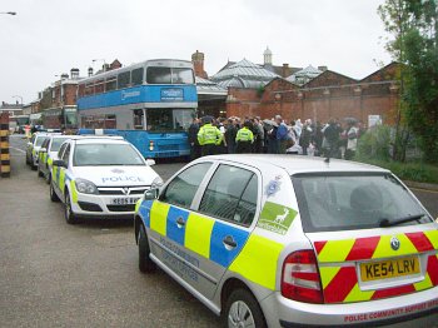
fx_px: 480
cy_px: 164
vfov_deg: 37.7
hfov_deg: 49.0
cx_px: 219
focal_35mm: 38
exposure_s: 1/250
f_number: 4.3
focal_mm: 6.2
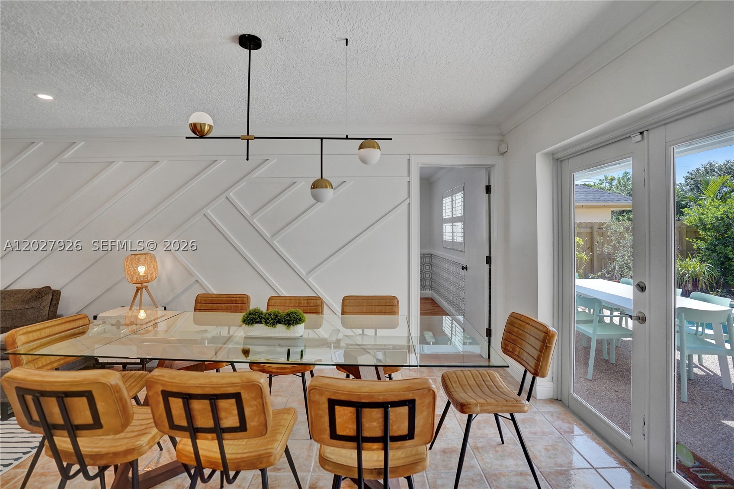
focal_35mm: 16
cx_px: 367
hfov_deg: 96.7
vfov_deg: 73.7
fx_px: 326
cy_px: 244
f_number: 2.8
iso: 1600
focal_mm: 16
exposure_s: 1/1250
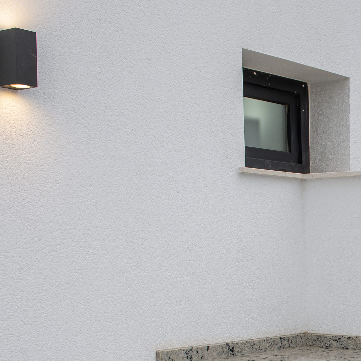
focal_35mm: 72
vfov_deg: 23.1
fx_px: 850
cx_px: 463
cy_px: 355
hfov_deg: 21.7
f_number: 5
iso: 160
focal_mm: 24
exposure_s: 1/160
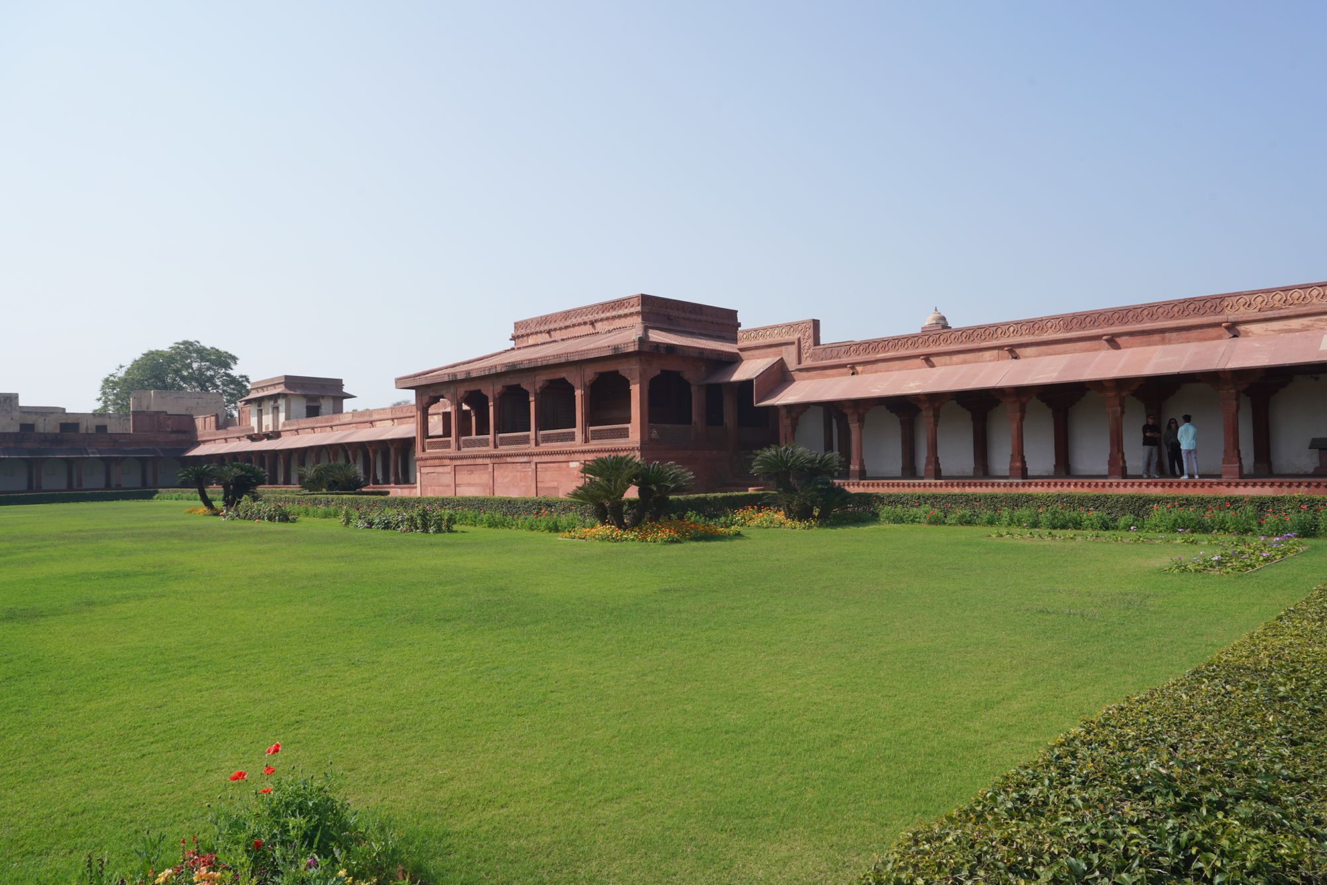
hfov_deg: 73.7
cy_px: 442
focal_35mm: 24
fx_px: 885
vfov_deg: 53.1
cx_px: 664
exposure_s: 1/100
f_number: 14
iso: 100
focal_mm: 24
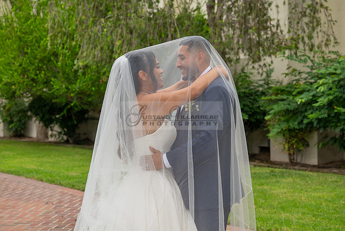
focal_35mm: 70
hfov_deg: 28.8
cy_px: 116
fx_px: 671
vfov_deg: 19.5
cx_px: 172
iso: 200
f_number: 5.6
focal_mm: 70
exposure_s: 1/200
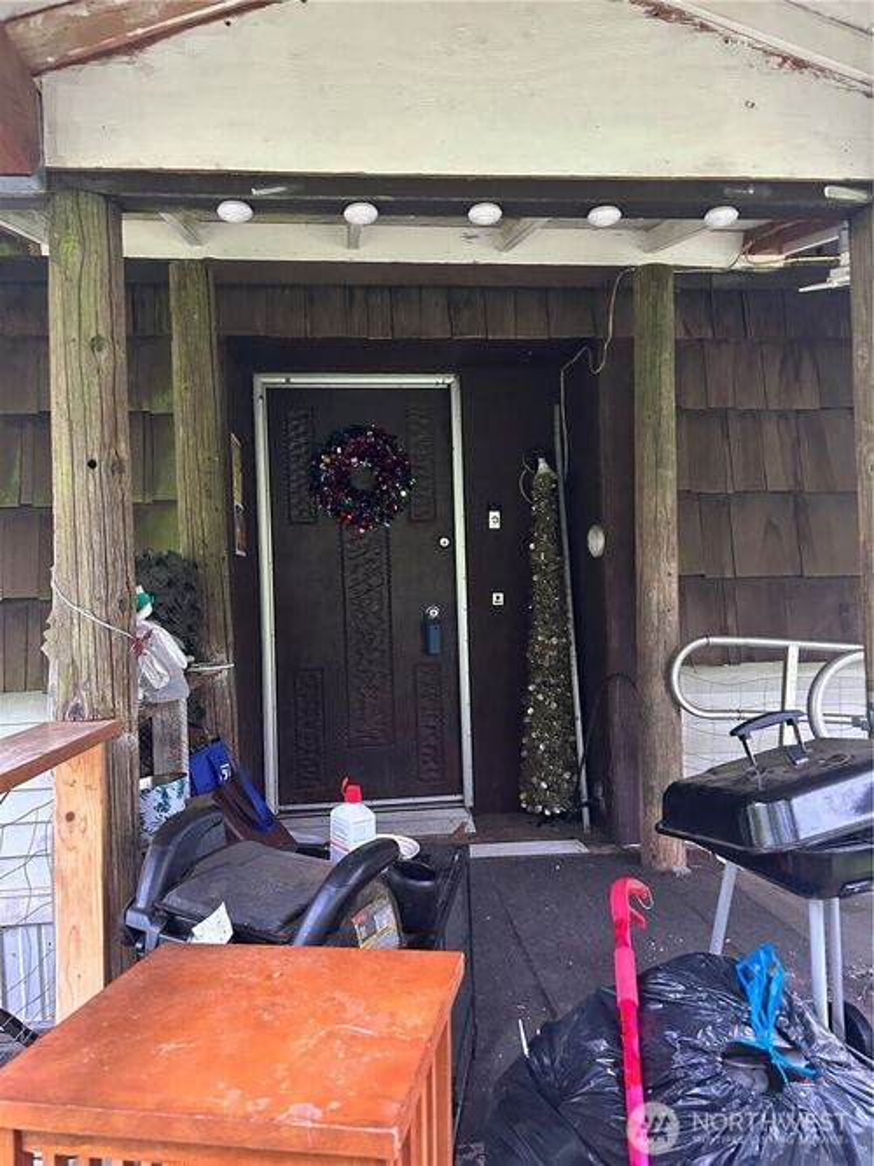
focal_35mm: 26
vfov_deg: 67.3
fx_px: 876
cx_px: 437
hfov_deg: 53.0
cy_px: 583
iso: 500
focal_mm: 5.7
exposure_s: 1/49
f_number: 1.5
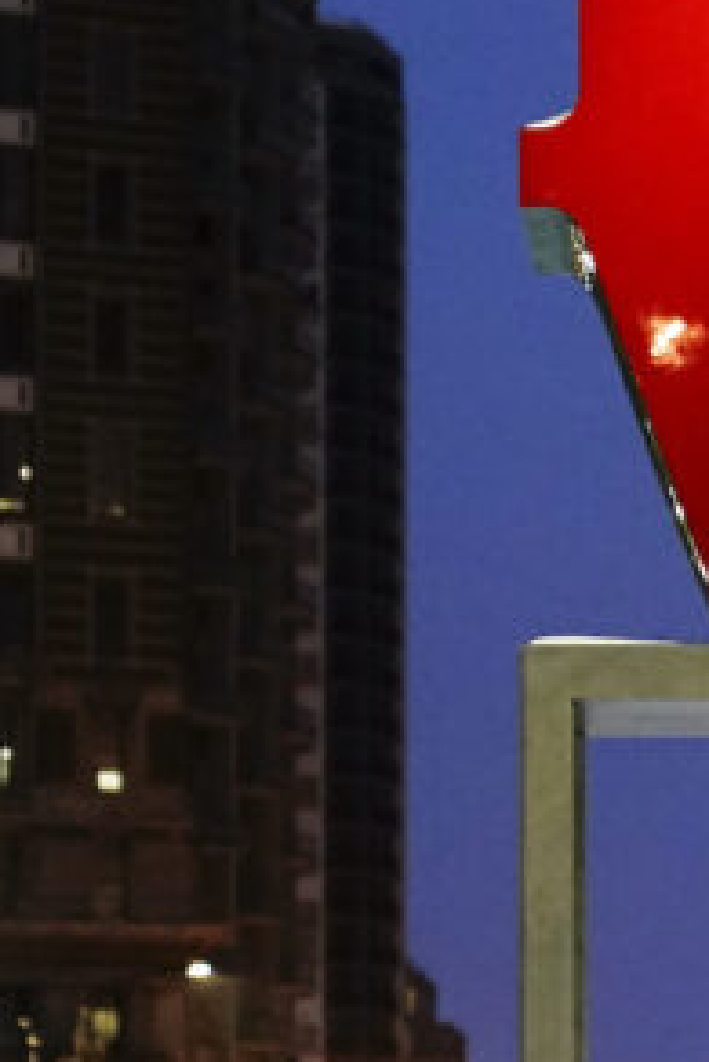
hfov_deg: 5.6
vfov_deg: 8.4
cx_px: 1036
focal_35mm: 245
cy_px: 662
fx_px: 7229
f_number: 2.8
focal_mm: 70
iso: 4000
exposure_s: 1/250
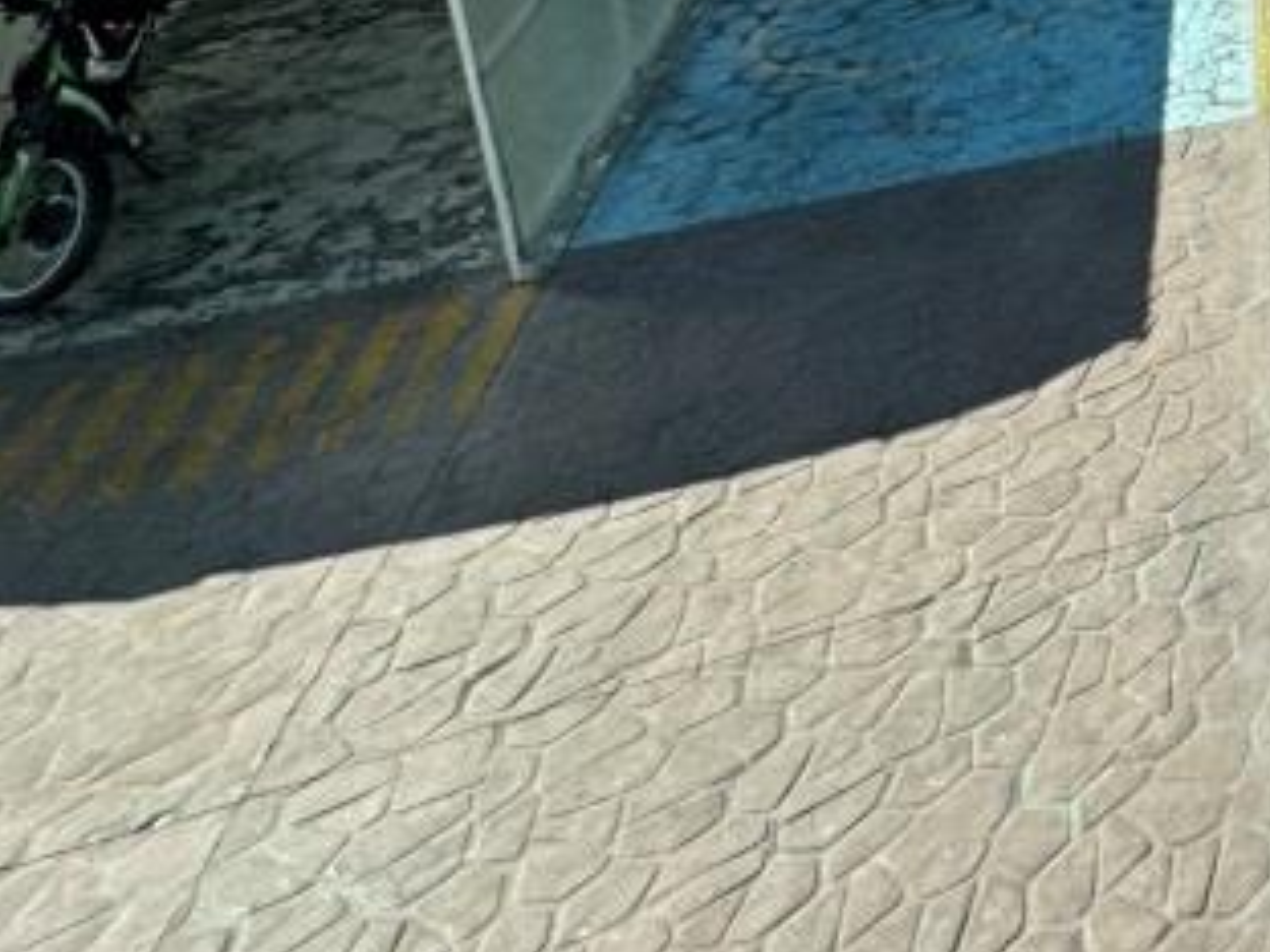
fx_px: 1688
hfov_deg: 25.3
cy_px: -460
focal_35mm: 46
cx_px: 2080
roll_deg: -0.9
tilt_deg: -14.1
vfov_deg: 24.7
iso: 40
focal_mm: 2.22
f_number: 2.2
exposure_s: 1/849
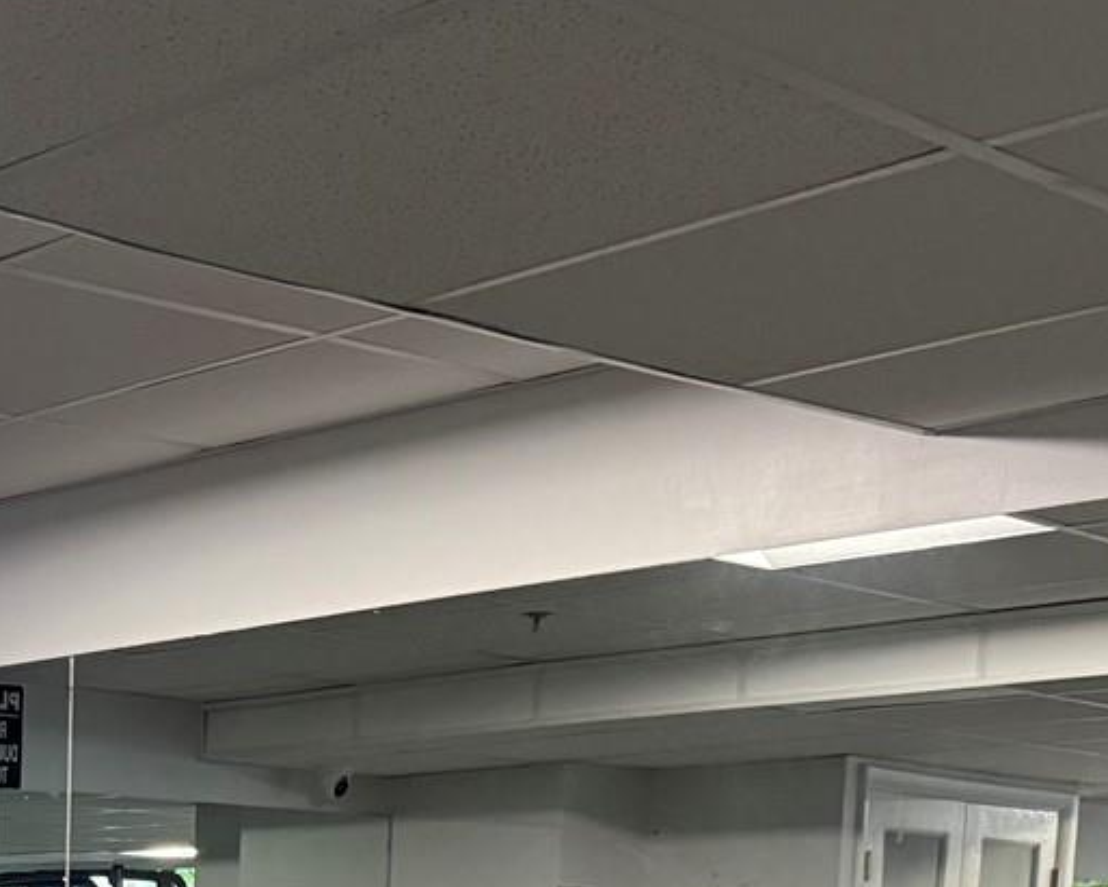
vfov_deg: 18.9
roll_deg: +0.6
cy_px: 1271
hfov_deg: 24.0
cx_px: -179
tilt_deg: -7.4
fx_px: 2395
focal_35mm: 73
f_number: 1.78
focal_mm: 6.76
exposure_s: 1/60
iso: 800
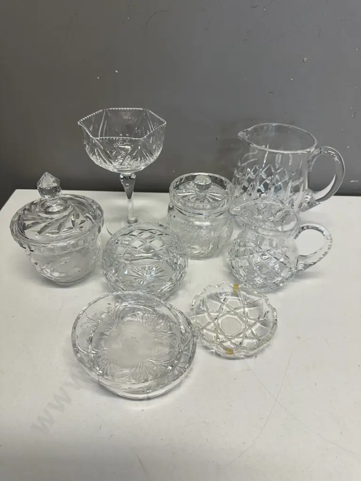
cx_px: 180
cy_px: 240
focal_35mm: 24
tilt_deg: -37.9
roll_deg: -1.7
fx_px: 334
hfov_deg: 56.8
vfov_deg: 71.6
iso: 64
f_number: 1.78
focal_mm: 6.86
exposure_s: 1/100
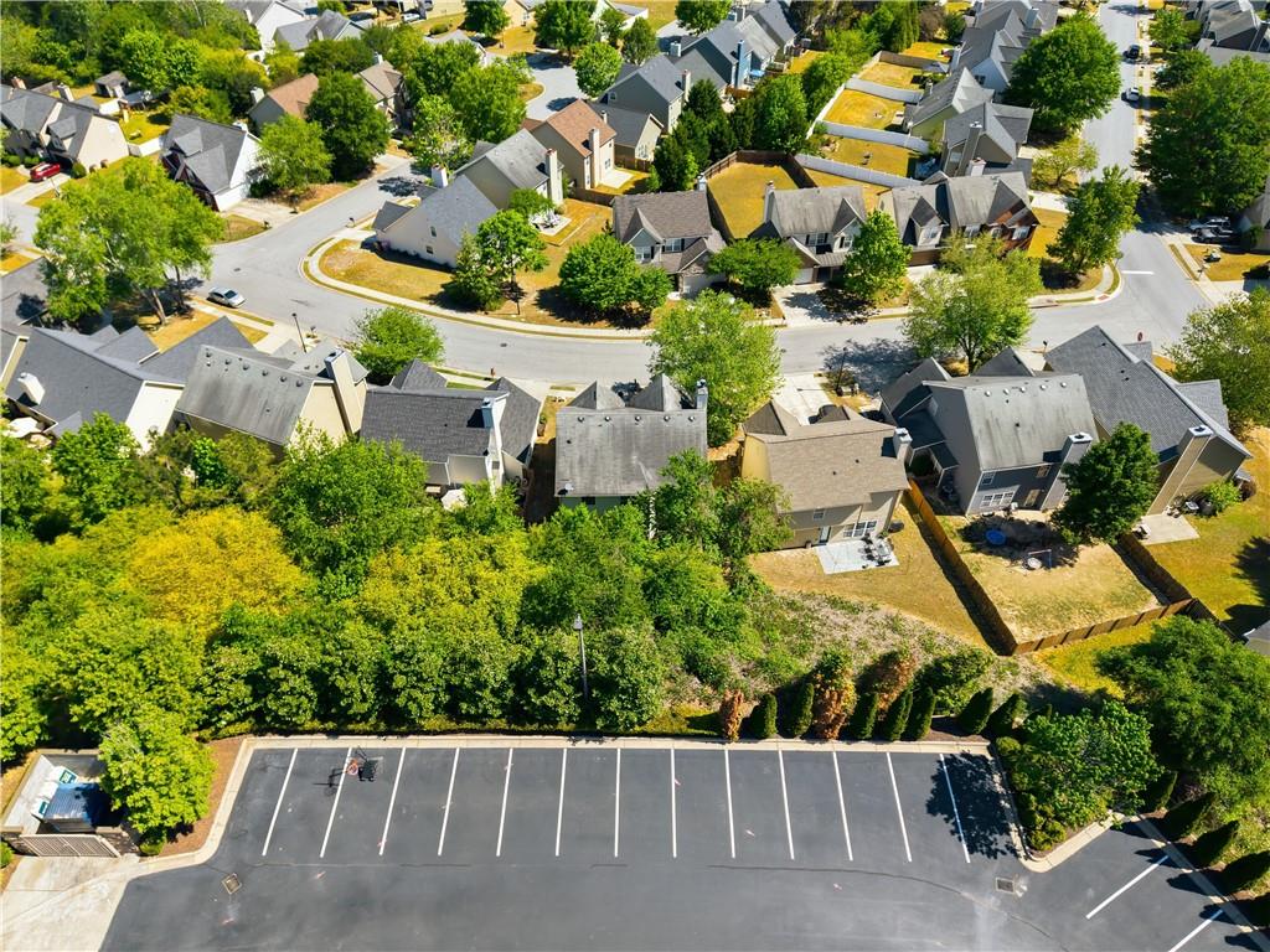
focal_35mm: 24
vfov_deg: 56.8
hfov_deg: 71.6
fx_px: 881
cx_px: 635
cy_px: 476
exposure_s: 1/250
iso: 100
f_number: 1.8
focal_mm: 8.7
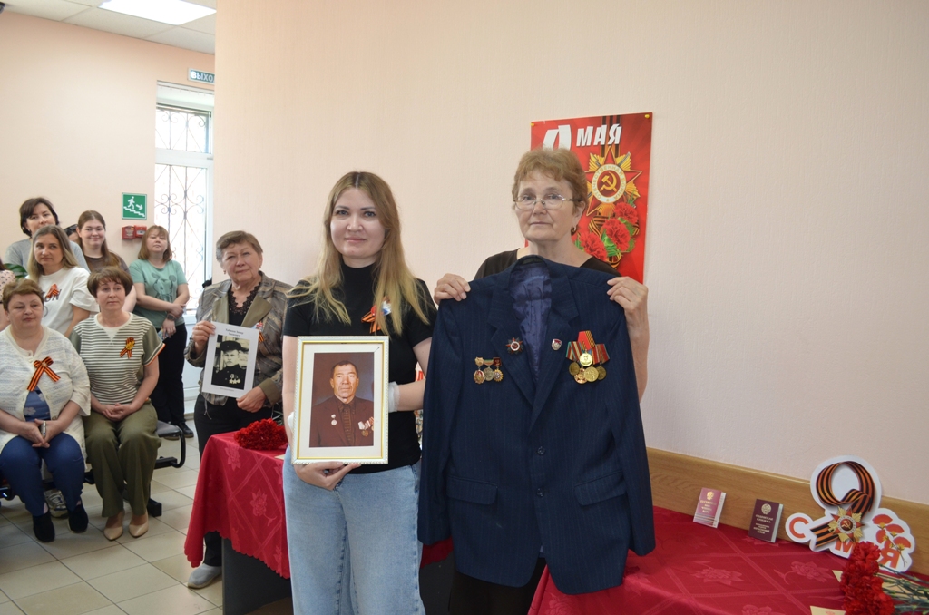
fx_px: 772
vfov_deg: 43.4
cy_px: 308
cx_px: 464
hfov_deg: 62.0
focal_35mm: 30
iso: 450
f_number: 3.8
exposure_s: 1/60
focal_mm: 20
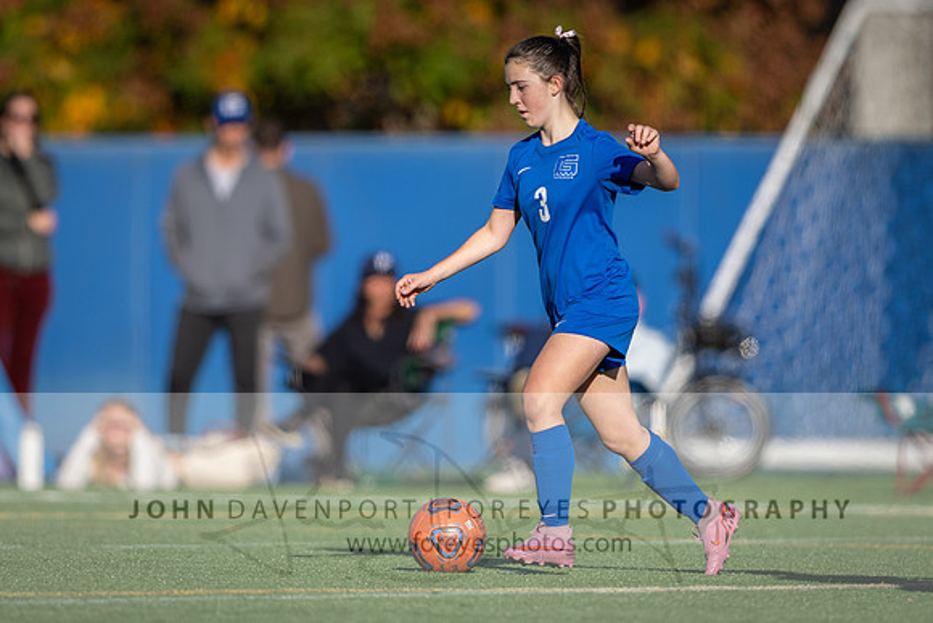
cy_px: 232
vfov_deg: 1.9
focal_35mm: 736
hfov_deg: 2.8
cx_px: 435
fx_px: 19086
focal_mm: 400
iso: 100
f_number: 2.8
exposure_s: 1/2000
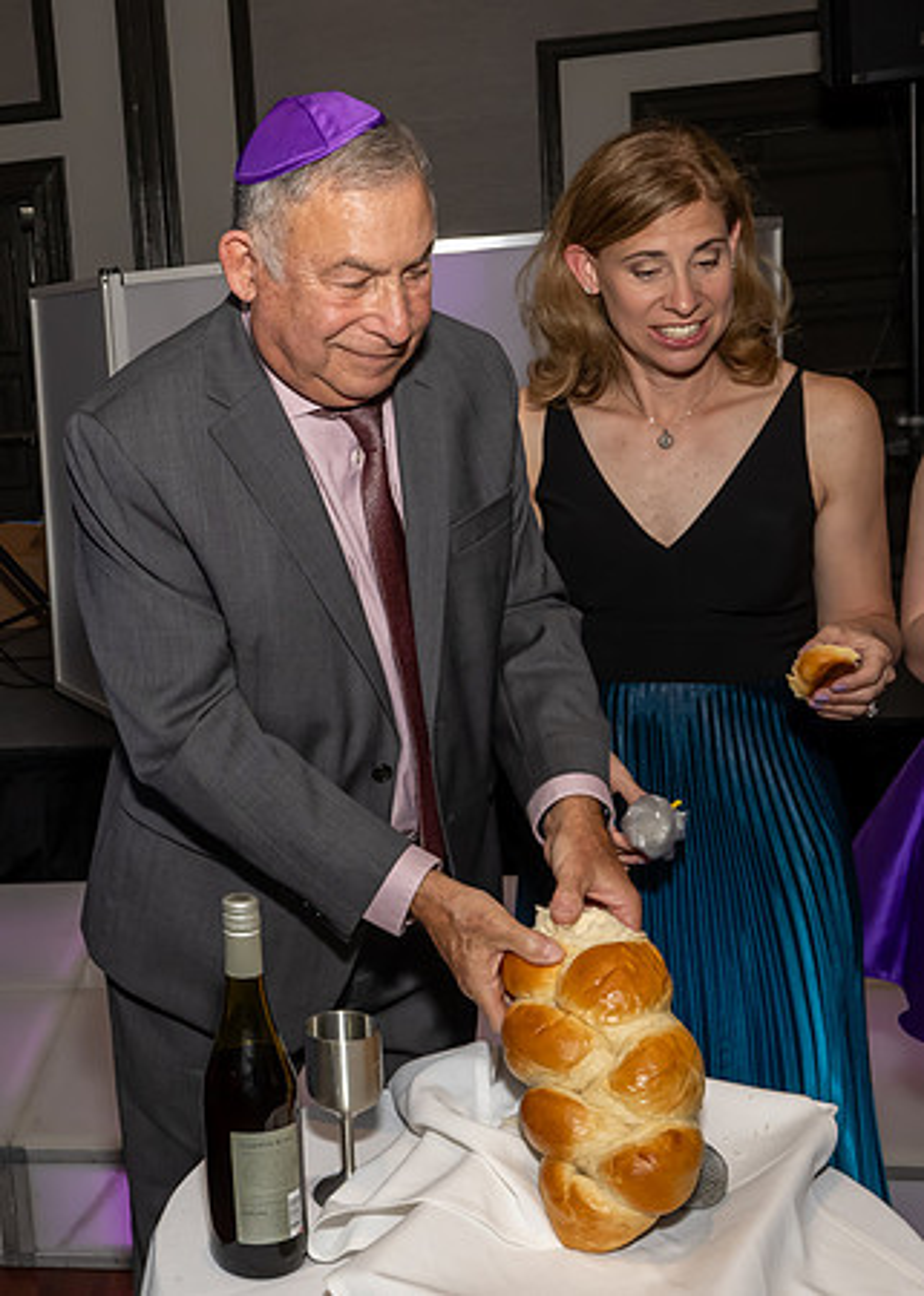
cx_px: 52
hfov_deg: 29.6
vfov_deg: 42.7
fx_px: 1654
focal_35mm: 45
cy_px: 560
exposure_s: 1/250
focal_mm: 18
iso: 1000
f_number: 8
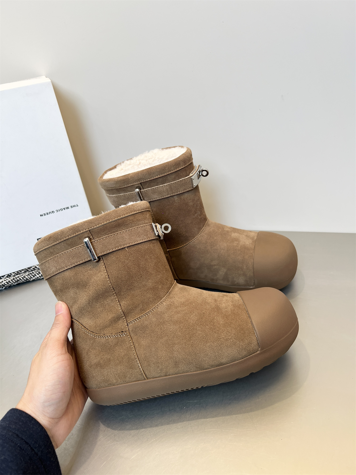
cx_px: 178
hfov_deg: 53.1
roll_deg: +13.3
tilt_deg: -30.6
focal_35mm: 26
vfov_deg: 67.3
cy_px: 238
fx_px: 357
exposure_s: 1/100
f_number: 1.5
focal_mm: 5.7
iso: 40
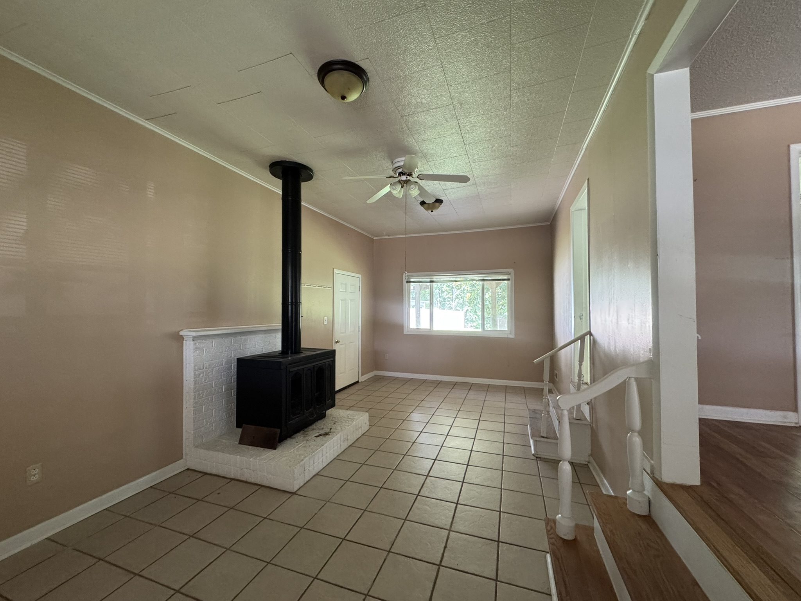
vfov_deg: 85.7
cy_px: 300
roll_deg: +0.0
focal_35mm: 14
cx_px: 400
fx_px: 324
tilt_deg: +1.5
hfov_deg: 102.1
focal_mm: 2.22
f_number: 2.2
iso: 400
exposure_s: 1/60
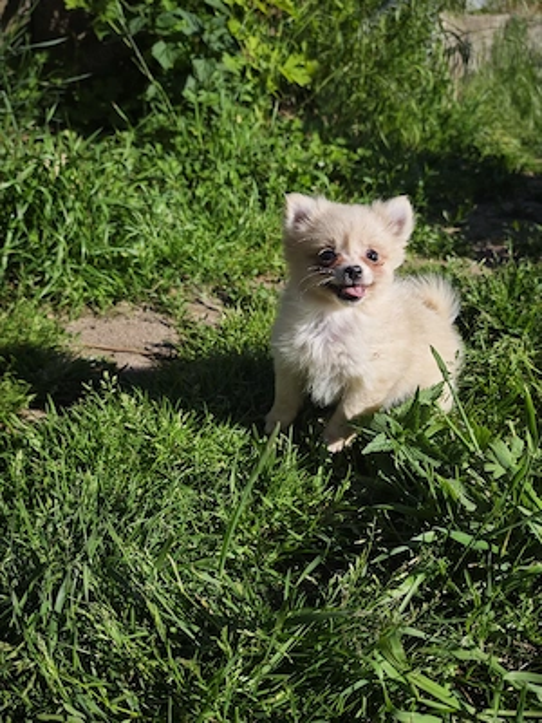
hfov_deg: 38.7
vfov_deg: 50.1
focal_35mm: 37
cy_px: 362
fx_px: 772
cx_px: 271
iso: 51
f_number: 2
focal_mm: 8.72
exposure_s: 1/1429
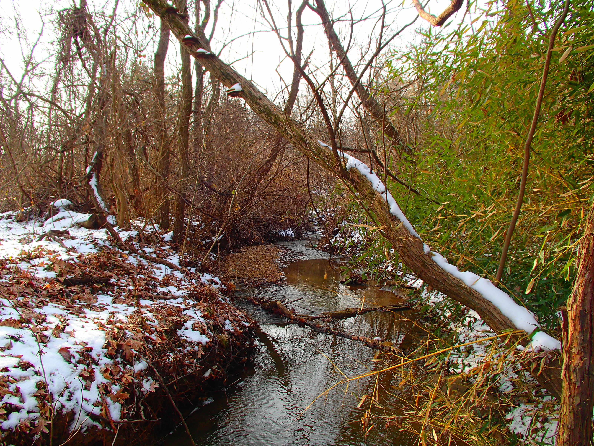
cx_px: 297
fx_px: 480
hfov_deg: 63.4
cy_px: 223
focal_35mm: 28
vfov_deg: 49.7
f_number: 3.9
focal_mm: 5
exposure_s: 1/125
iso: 100
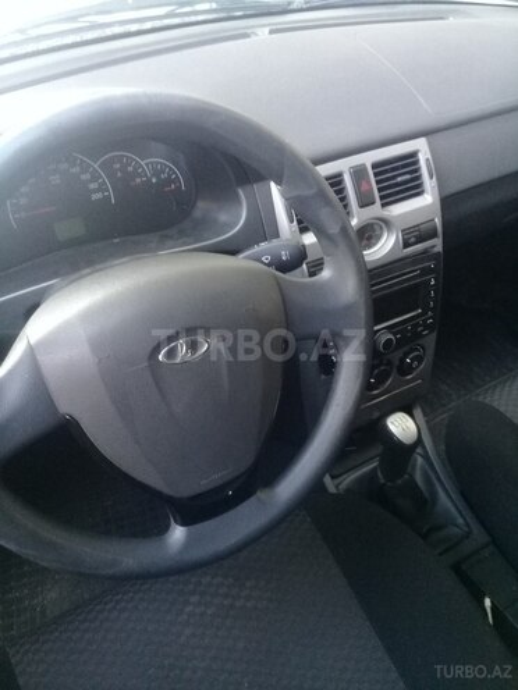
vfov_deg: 58.4
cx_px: 259
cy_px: 345
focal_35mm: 31
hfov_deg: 45.4
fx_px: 619
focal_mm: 3.3
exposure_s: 1/20
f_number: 2.2
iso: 200
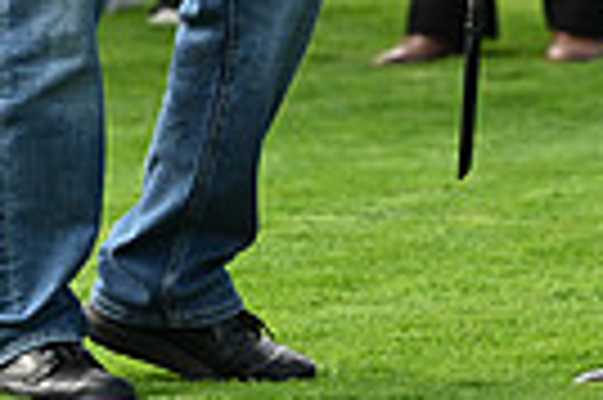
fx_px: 14488
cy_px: -429
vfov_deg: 1.6
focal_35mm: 866
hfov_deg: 2.4
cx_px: 752
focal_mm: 200
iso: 800
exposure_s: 1/2500
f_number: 4.5
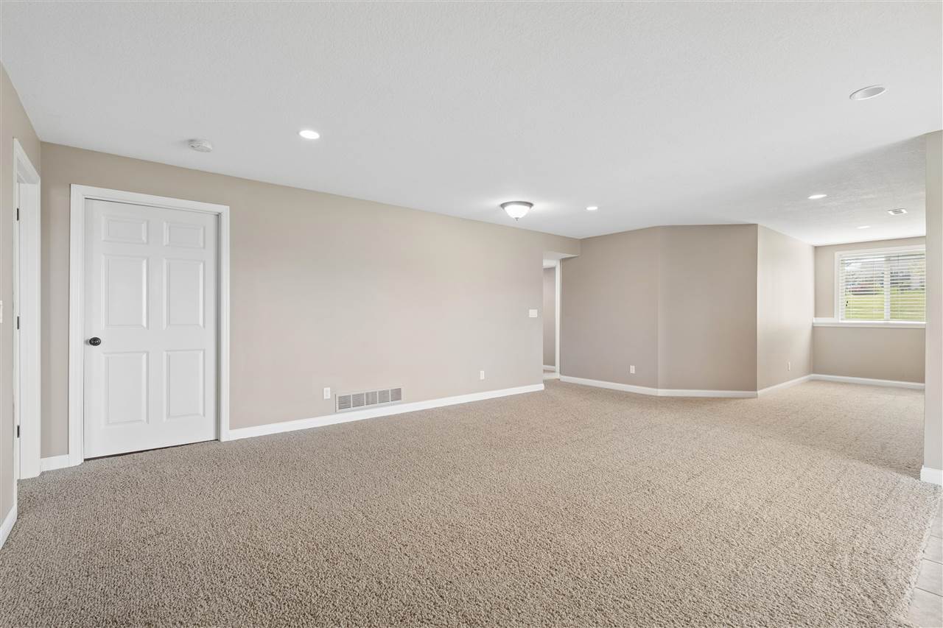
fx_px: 419
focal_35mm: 16
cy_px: 314
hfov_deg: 96.7
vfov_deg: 73.7
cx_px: 472
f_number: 10
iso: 400
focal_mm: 16
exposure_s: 1/10
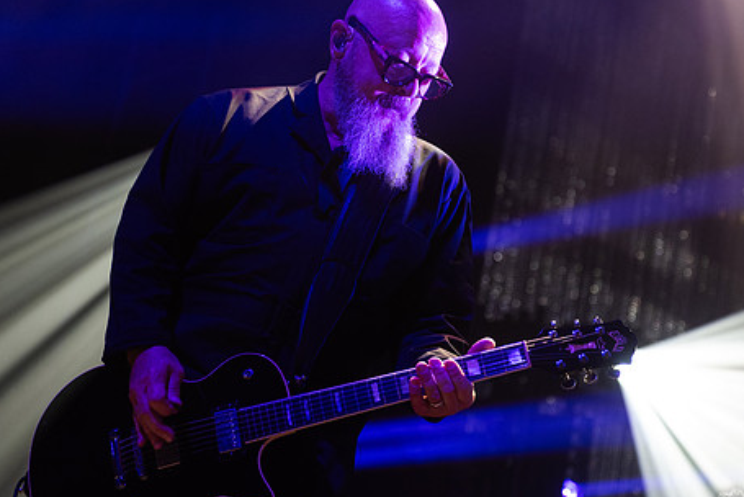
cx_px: 441
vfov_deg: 14.3
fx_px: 1985
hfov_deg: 21.2
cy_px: 207
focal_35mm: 96
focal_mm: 70
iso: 2500
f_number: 3.2
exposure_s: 1/250
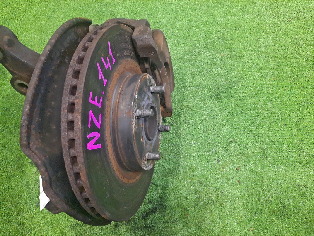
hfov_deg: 69.4
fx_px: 227
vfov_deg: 54.9
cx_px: 157
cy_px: 118
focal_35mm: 25
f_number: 2
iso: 411
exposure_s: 1/33
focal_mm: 4.6
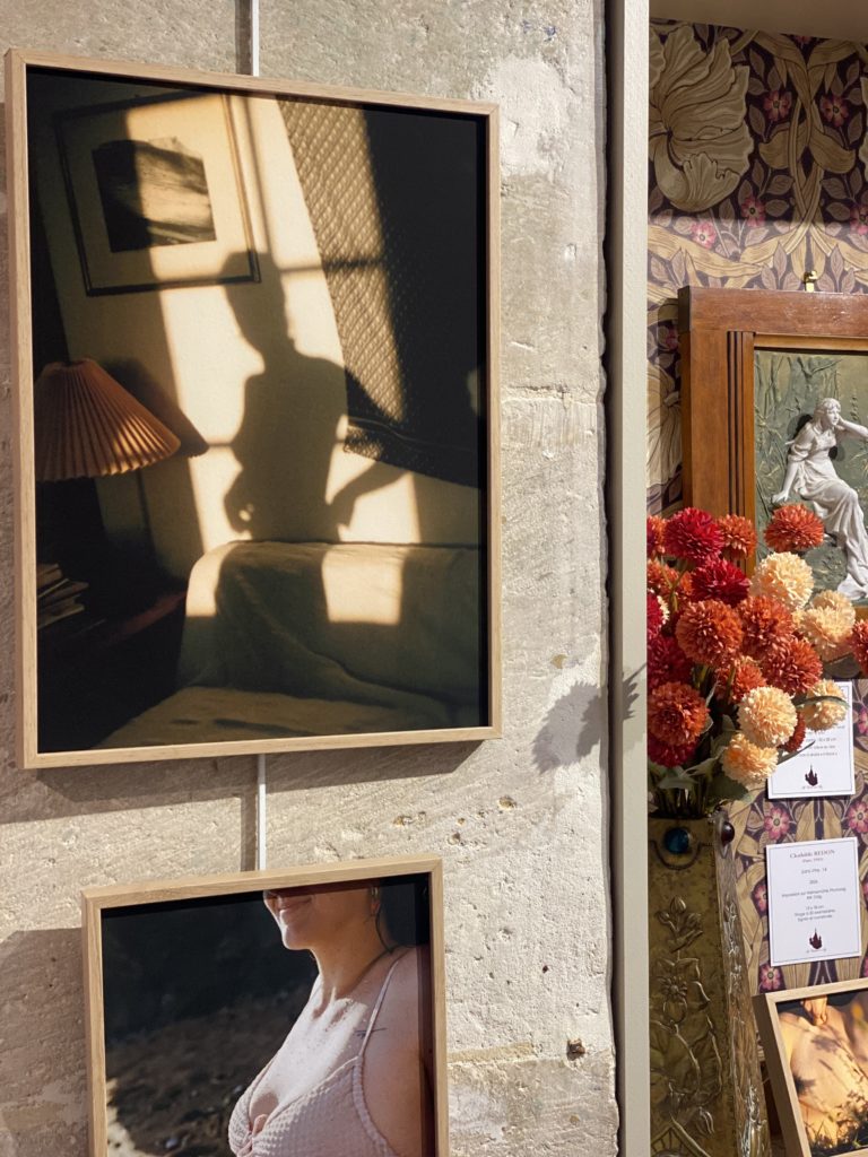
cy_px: 578
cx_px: 434
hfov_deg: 28.0
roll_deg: +0.4
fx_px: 1739
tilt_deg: +0.0
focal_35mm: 52
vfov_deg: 36.8
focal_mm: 6
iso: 125
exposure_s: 1/33
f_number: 2
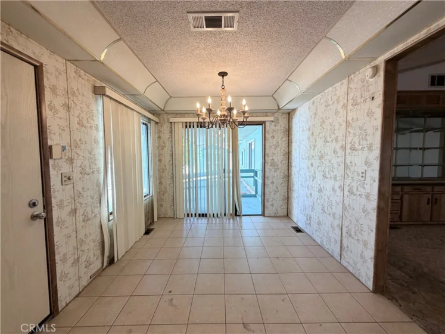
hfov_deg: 102.1
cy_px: 167
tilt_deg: -0.9
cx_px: 222
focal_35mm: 14
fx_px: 180
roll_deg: +1.2
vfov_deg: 85.7
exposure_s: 1/120
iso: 160
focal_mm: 2.22
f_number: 2.2
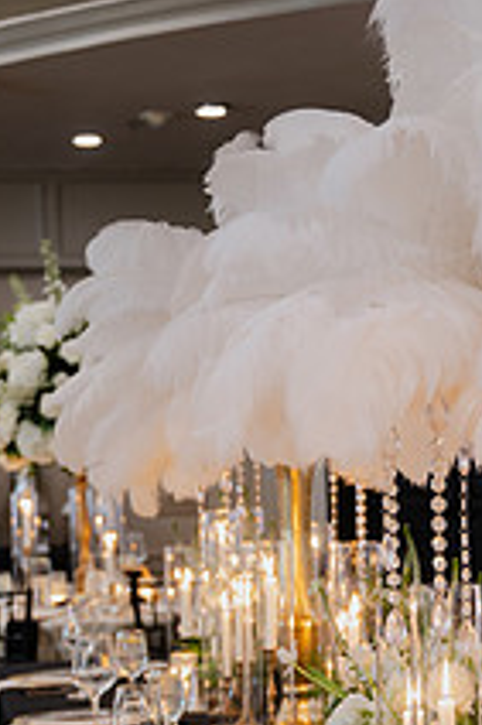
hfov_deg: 13.6
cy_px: 626
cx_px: 356
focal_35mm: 100
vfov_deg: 20.1
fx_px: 2011
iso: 500
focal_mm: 47
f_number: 2.8
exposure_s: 1/20
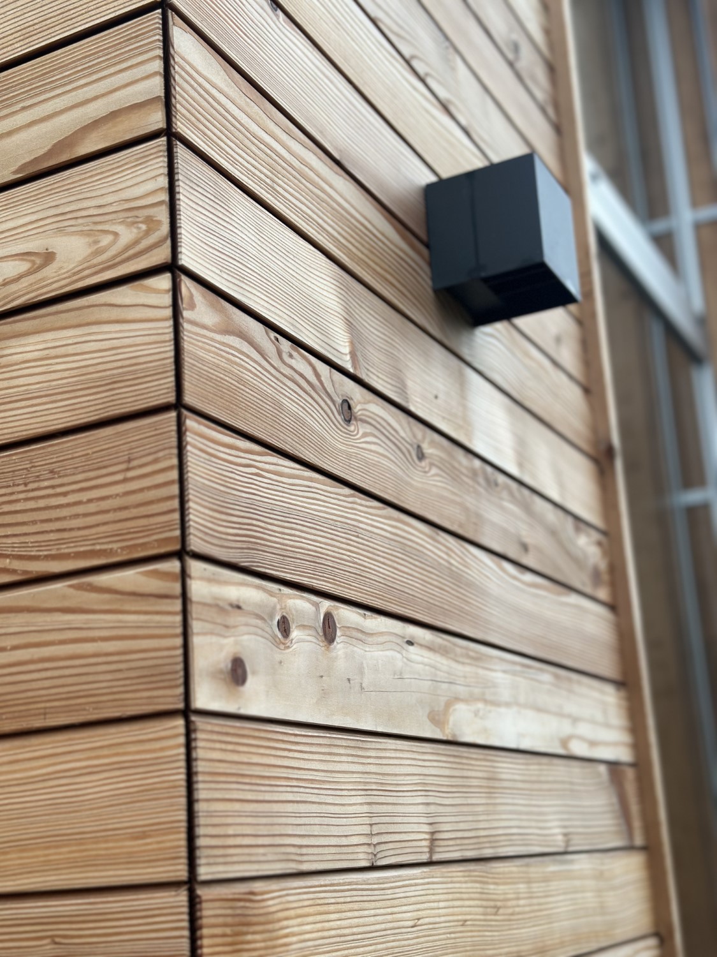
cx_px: 358
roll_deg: +3.1
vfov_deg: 39.7
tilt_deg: +16.1
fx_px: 1326
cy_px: 478
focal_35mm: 48
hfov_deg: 30.3
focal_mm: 6.86
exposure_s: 1/767
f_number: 1.78
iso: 80
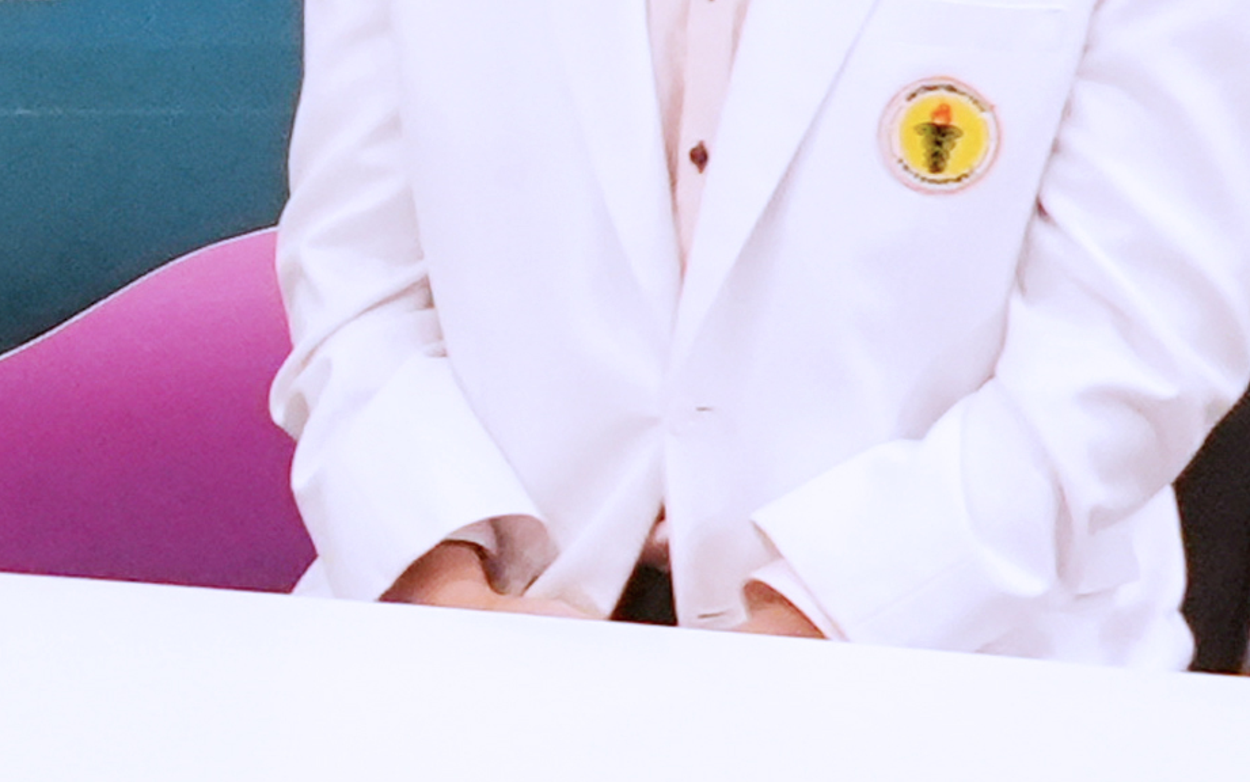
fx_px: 5213
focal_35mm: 153
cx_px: -1164
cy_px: -460
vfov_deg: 8.4
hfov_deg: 12.3
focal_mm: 20
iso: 3200
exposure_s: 1/350
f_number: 8
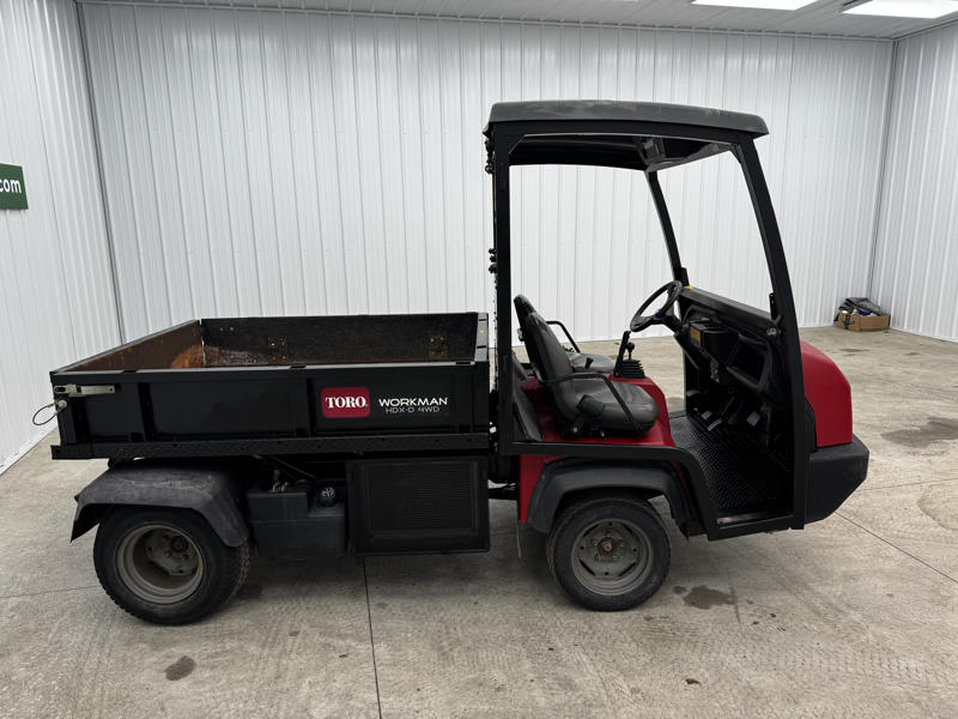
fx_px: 664
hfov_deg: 71.6
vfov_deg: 56.8
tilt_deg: -13.6
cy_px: 360
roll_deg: +0.2
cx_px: 479
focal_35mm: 24
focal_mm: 6.76
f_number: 1.78
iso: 80
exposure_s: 1/120
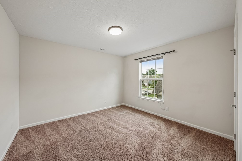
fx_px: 87
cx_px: 115
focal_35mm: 13
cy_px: 79
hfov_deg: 108.2
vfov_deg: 85.4
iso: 400
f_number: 8
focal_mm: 12
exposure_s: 1/15
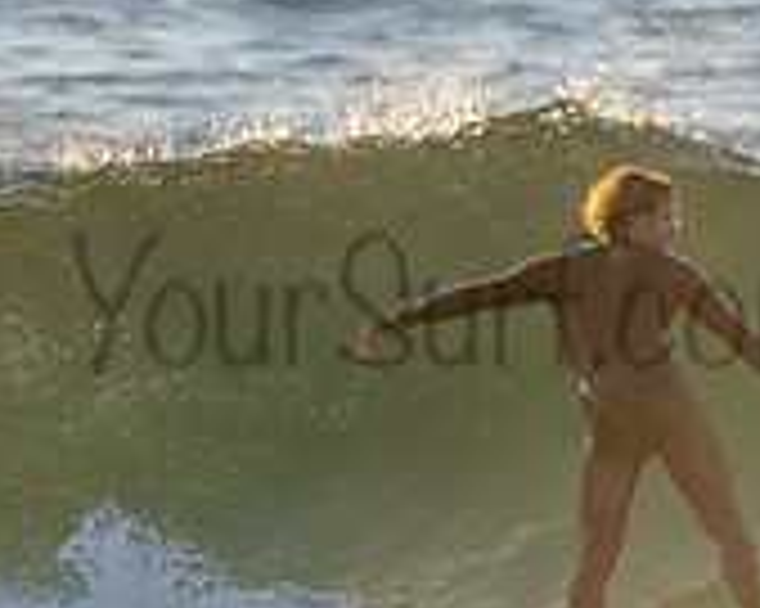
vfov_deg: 0.8
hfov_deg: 1.1
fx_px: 41228
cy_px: 263
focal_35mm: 1834
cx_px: 535
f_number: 5.6
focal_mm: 380
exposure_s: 1/1000
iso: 450
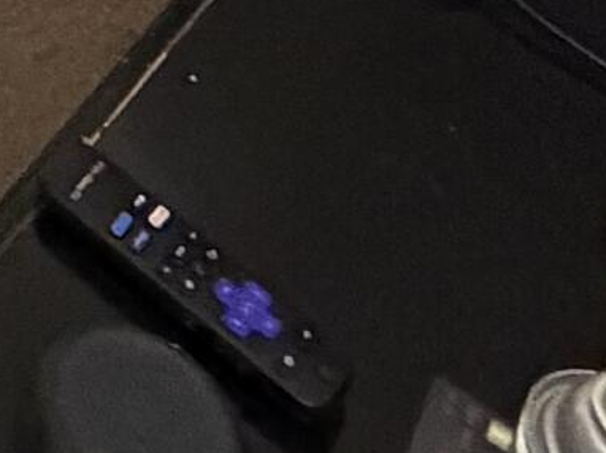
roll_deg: -0.1
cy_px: -1245
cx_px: -625
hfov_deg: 14.6
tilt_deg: -12.2
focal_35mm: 110
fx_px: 1924
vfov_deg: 8.5
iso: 640
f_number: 2.2
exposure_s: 1/60
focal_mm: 2.22
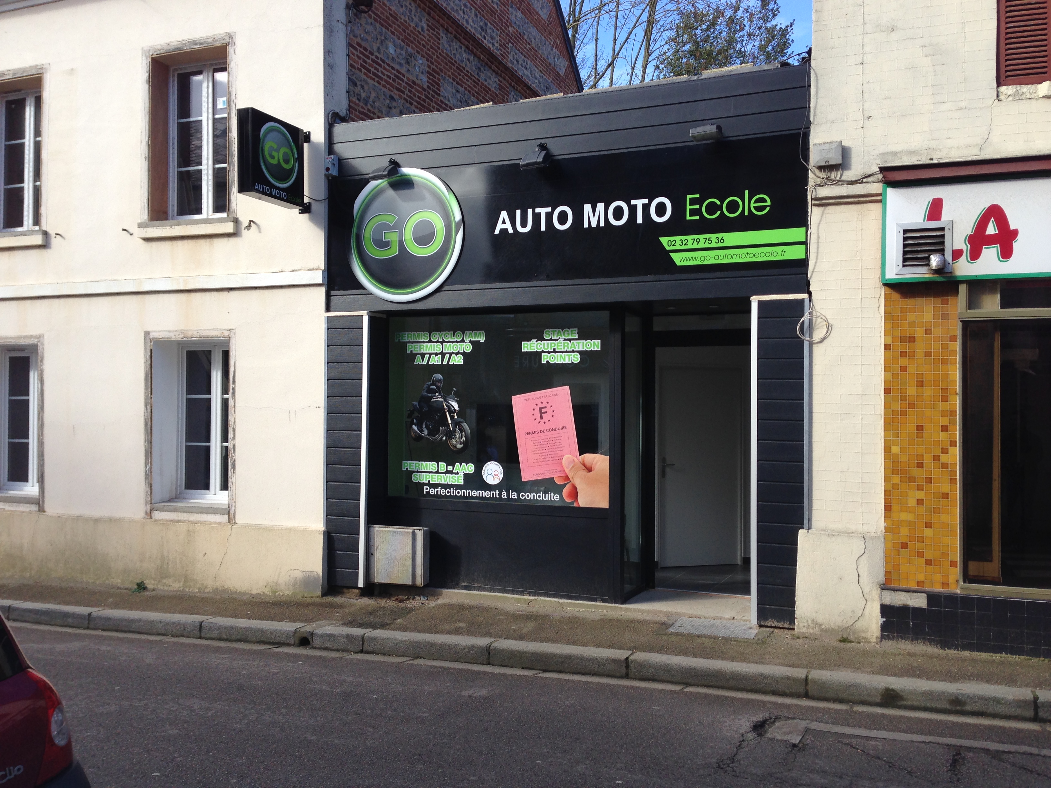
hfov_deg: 55.4
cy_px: 394
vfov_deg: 42.9
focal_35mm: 33
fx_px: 1002
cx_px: 526
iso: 50
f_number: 2.4
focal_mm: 4.12
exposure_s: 1/630
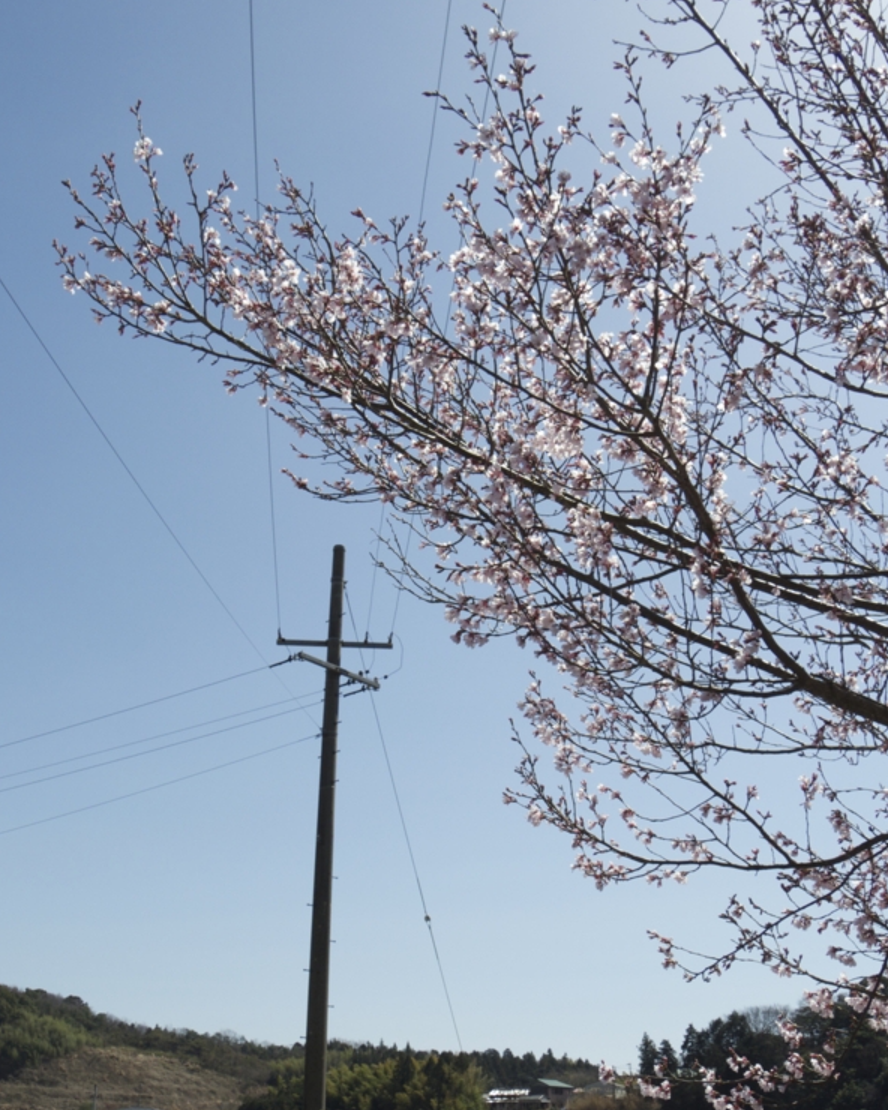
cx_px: 440
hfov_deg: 39.2
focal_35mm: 38
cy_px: 532
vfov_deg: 47.9
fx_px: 1248
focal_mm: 6.5
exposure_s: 1/1000
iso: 125
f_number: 4.5
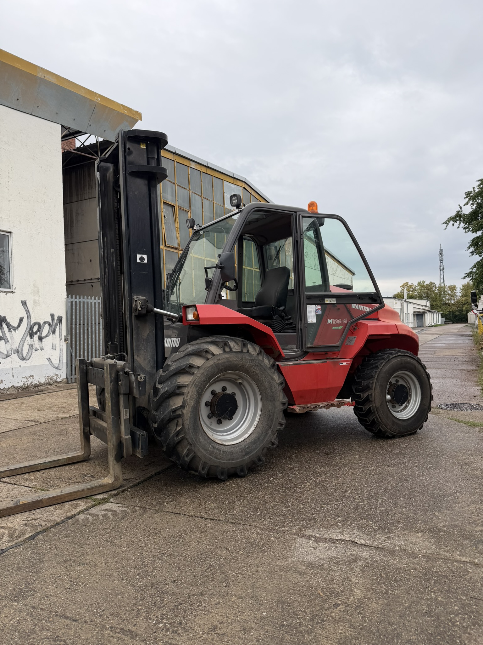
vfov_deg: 71.6
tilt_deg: +0.1
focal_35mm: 24
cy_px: 322
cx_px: 242
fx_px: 446
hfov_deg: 56.8
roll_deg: +1.9
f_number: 1.78
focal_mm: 6.76
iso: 80
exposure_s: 1/878
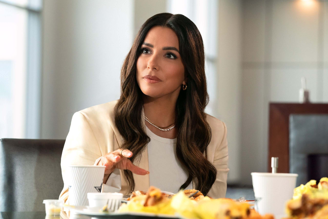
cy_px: 110
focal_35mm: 132
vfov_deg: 10.4
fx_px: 1203
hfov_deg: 15.5
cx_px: 164
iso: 4000
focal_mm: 132
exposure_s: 1/320
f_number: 5.6
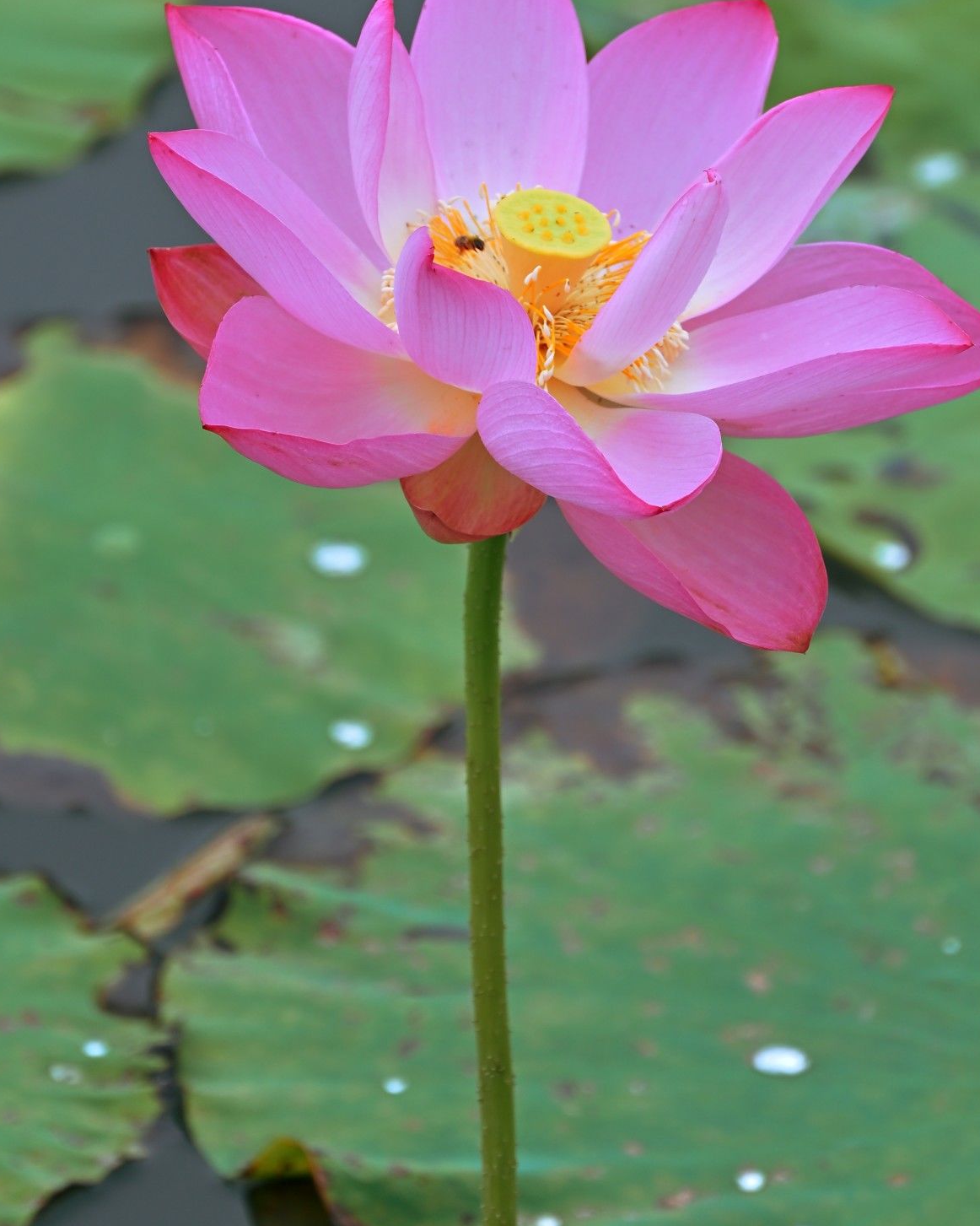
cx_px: 552
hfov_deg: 3.8
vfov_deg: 4.8
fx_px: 14759
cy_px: 560
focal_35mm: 407
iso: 100
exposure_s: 1/125
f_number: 6.3
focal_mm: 200
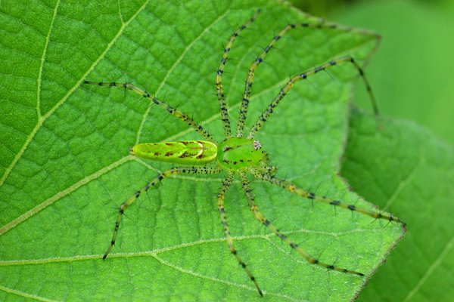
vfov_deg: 18.2
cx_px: 227
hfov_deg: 27.0
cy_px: 151
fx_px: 946
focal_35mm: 75
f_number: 10
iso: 400
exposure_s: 1/50
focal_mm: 50
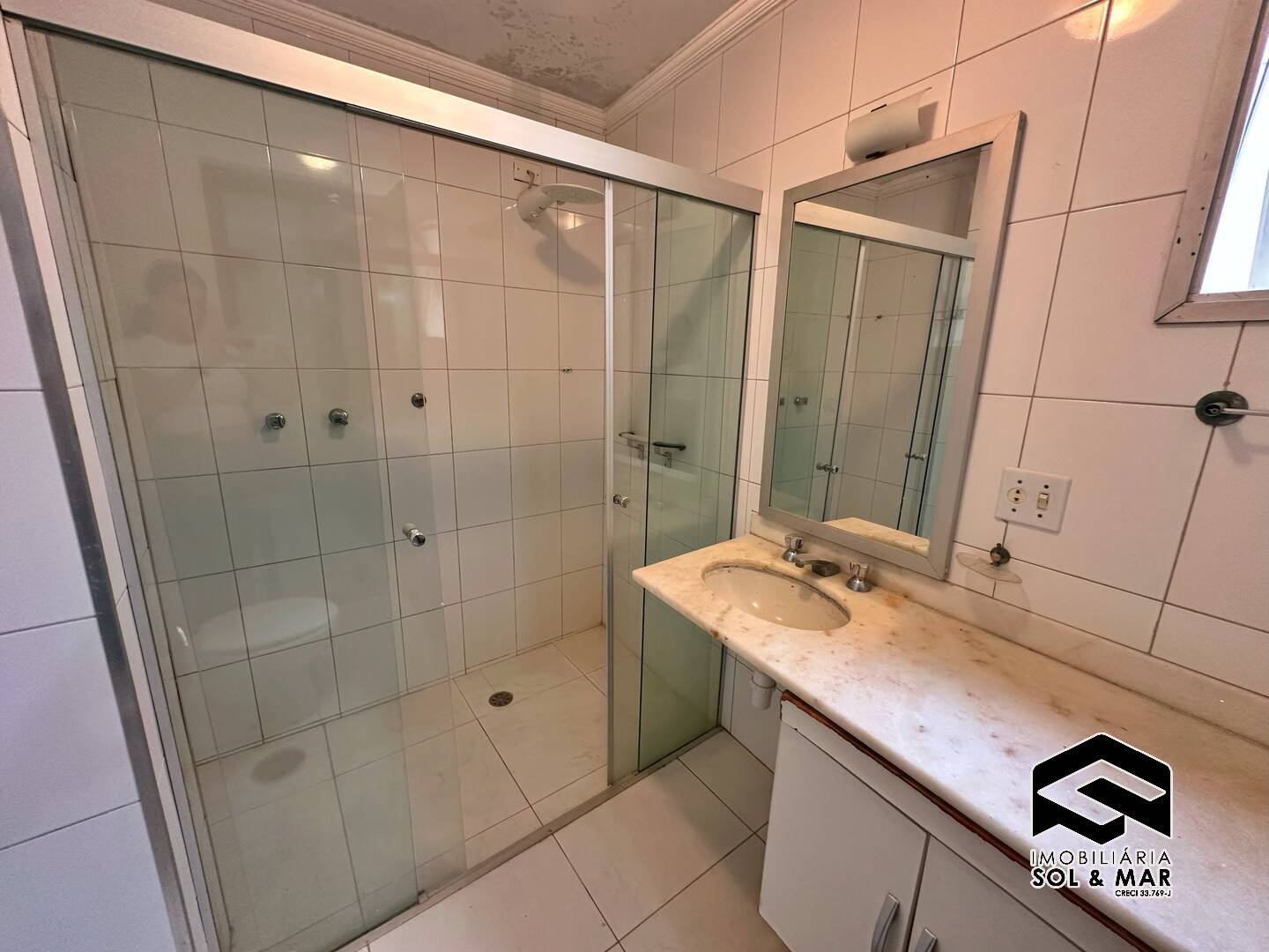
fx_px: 513
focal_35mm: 14
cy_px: 476
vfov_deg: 85.7
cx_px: 634
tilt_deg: -13.2
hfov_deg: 102.1
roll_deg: -1.5
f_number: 2.2
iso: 200
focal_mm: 2.22
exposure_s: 1/60
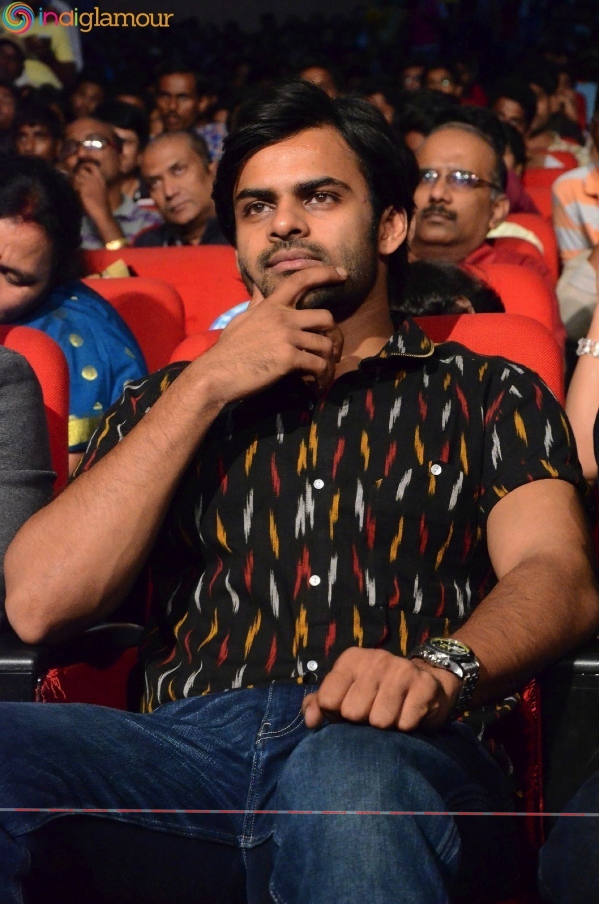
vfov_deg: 20.6
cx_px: 300
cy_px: 452
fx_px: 2481
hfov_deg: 13.8
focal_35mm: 99
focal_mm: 66
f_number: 6.3
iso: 8000
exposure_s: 1/100
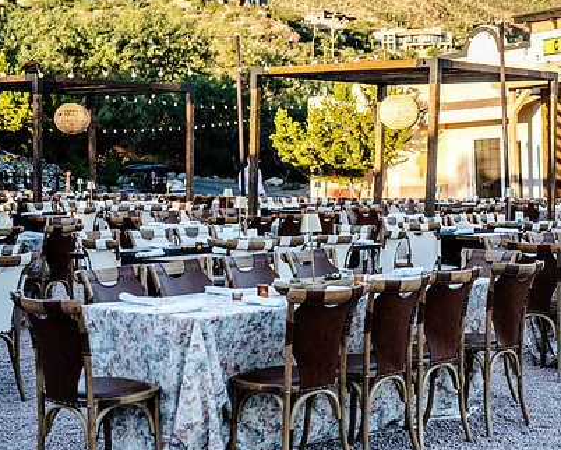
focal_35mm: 75
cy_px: 220
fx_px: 1246
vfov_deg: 20.4
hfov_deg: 25.3
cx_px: 341
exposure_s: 1/200
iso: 125
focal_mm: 49
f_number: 4
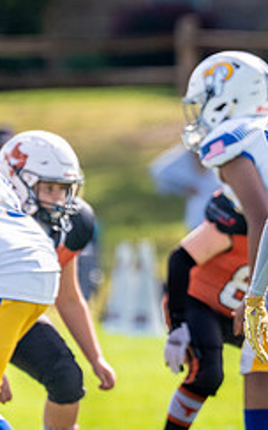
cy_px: 217
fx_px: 10742
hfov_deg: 1.4
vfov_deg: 2.3
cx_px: 262
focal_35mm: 917
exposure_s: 1/2500
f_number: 2.8
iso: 160
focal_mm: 200
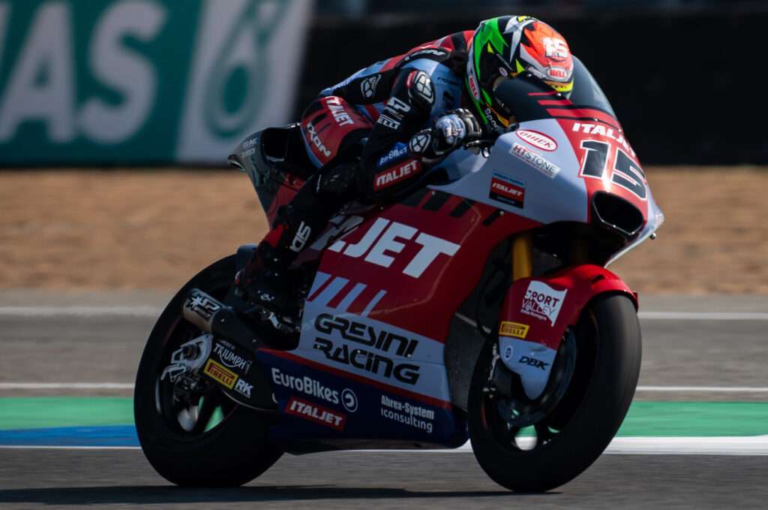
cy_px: 255
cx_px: 384
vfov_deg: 3.4
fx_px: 8519
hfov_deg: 5.2
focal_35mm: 400
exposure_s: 1/1000
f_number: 5
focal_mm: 400
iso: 100
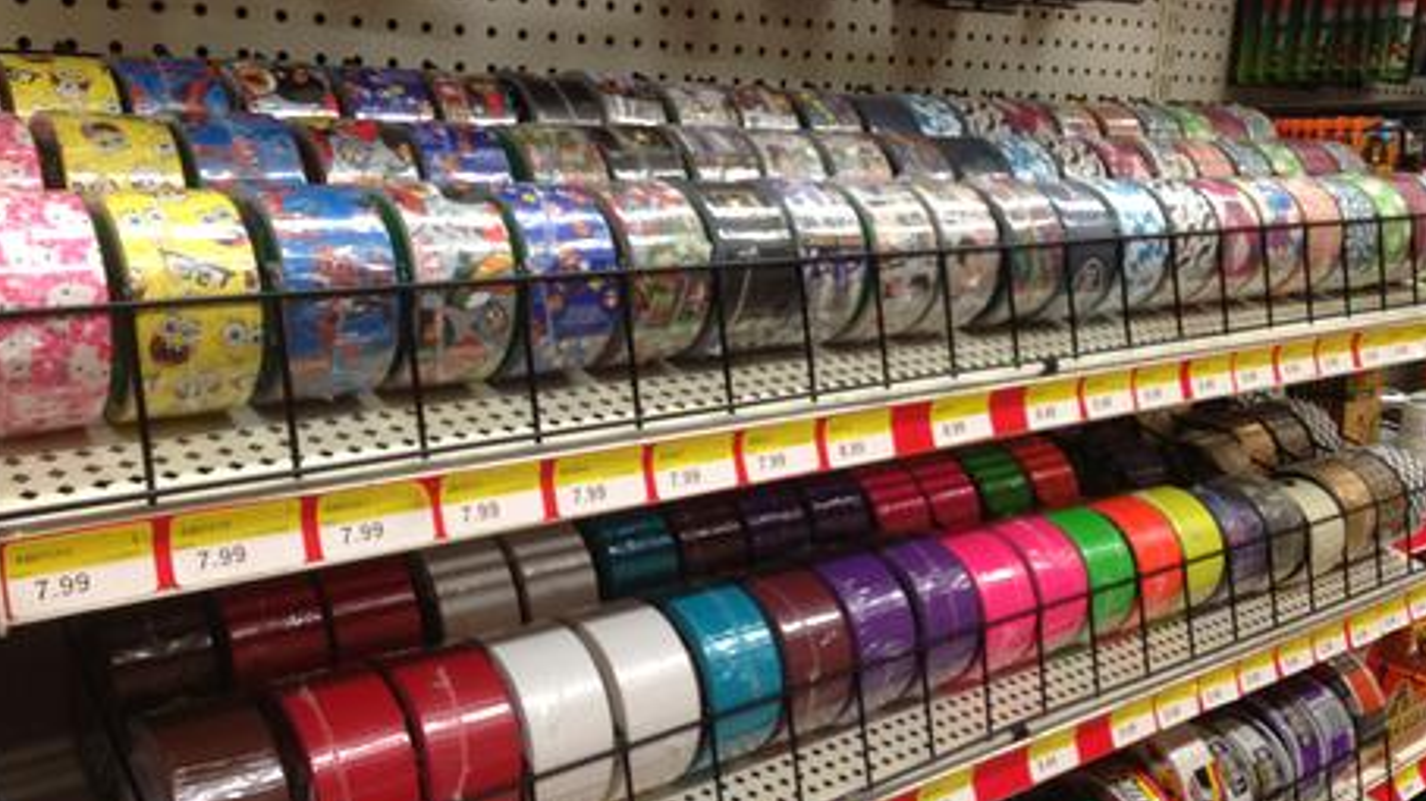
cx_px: 715
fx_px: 1399
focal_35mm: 37
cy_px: 393
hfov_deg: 54.0
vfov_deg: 32.0
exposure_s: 1/20
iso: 80
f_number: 2.4
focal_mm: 4.13
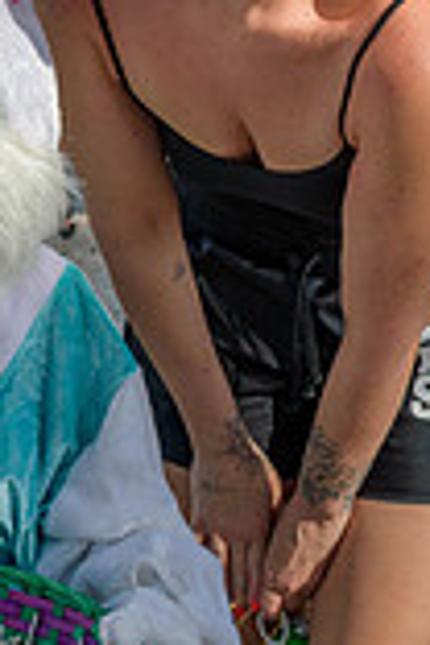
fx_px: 2401
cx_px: -149
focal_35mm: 134
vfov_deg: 15.3
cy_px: 277
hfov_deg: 10.0
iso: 200
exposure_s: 1/250
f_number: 8
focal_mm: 31
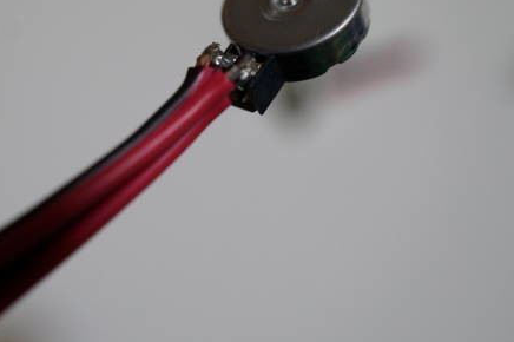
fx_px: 942
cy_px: 96
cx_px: 165
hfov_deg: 30.3
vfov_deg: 20.5
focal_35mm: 66
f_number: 5
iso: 1600
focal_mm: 30
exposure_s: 1/100
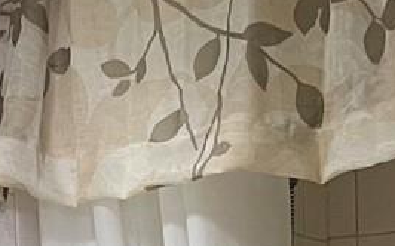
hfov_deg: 12.6
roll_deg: +1.0
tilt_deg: -0.6
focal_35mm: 166
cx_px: 105
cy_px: 563
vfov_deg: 7.4
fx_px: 1786
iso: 125
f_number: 1.5
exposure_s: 1/60
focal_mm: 5.7
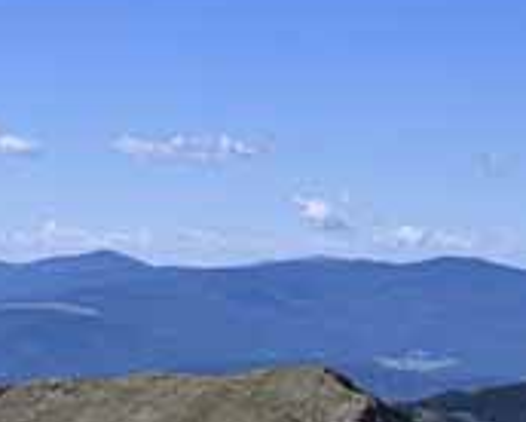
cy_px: 381
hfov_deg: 11.9
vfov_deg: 9.8
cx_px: 716
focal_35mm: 157
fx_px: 2447
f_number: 5
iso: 64
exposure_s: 1/800
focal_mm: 36
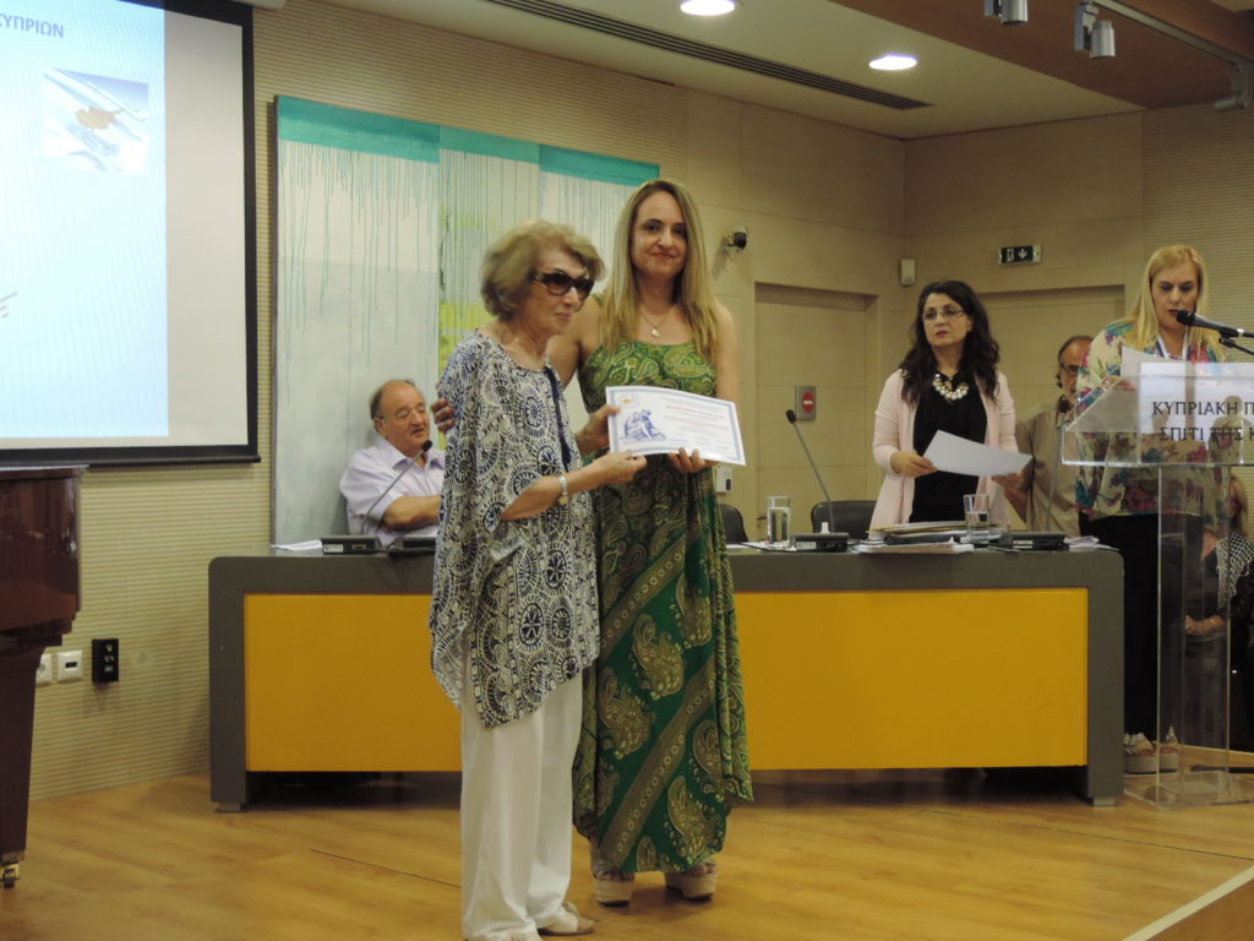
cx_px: 627
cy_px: 470
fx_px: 1703
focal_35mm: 47
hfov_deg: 40.4
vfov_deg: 30.9
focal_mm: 8.3
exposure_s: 1/30
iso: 400
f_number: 3.5
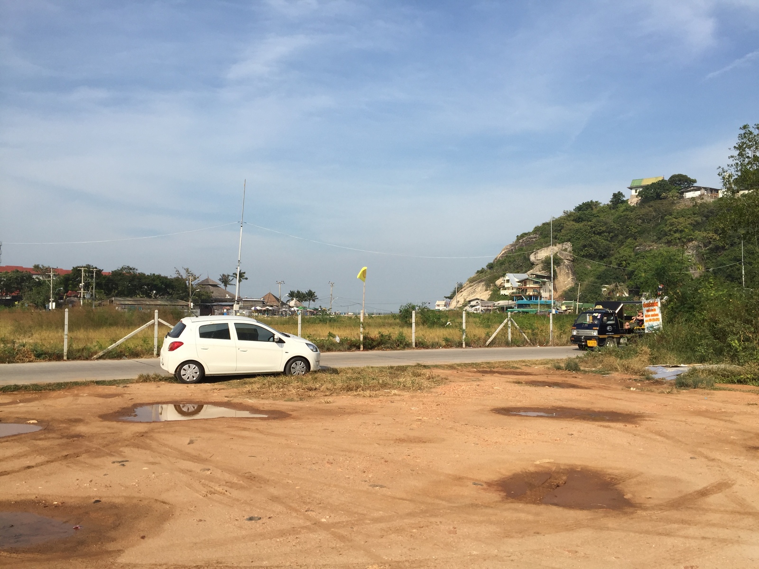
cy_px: 284
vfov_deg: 48.2
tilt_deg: +4.2
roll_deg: -0.3
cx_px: 380
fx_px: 636
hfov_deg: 61.7
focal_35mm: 29
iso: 32
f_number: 2.2
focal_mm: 4.15
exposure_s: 1/2639
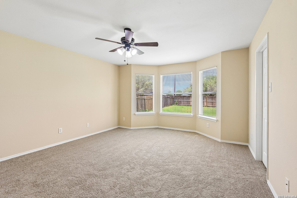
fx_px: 132
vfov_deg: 73.7
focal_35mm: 16
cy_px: 99
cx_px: 148
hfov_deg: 96.7
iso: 400
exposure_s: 1/60
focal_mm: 16
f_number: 8
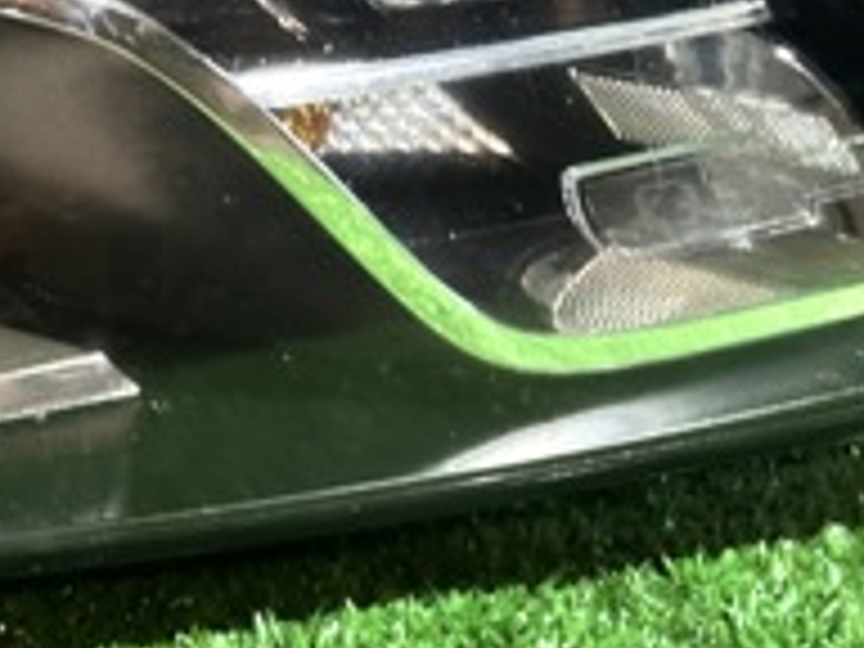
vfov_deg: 9.2
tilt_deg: -15.5
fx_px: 3994
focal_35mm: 160
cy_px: 92
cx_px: -270
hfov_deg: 12.0
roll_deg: +3.4
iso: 400
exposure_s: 1/40
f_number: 1.78
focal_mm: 6.86
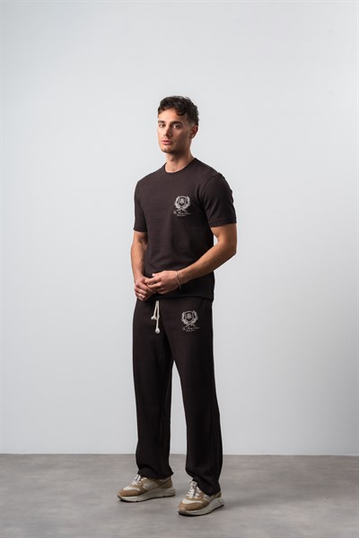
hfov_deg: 19.5
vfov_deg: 28.8
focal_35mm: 70
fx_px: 1047
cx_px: 180
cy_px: 269
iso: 100
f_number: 10
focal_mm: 70
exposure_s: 1/125
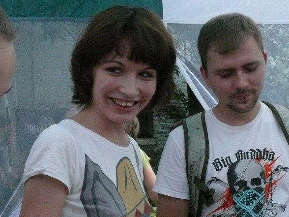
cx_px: 96
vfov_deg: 23.9
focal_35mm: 61
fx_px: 509
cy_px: 151
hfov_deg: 31.4
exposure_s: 1/250
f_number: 5
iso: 800
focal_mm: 7.4
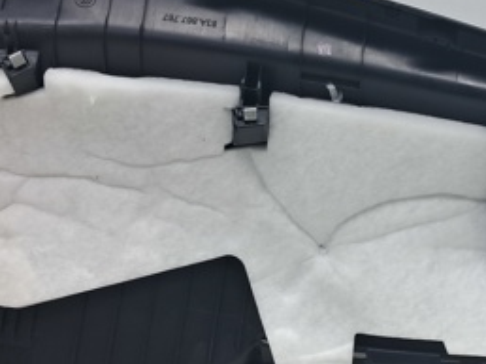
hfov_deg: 28.5
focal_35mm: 67
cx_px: 377
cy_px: 201
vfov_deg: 21.9
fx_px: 940
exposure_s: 1/100
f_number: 1.8
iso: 50
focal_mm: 4
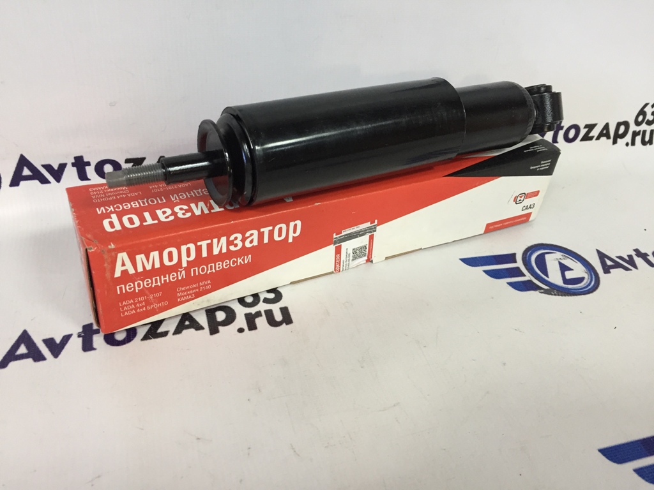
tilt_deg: -40.4
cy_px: 245
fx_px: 548
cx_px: 327
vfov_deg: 48.2
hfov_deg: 61.7
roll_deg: -6.5
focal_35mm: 29
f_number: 2.2
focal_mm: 4.15
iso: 125
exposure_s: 1/33
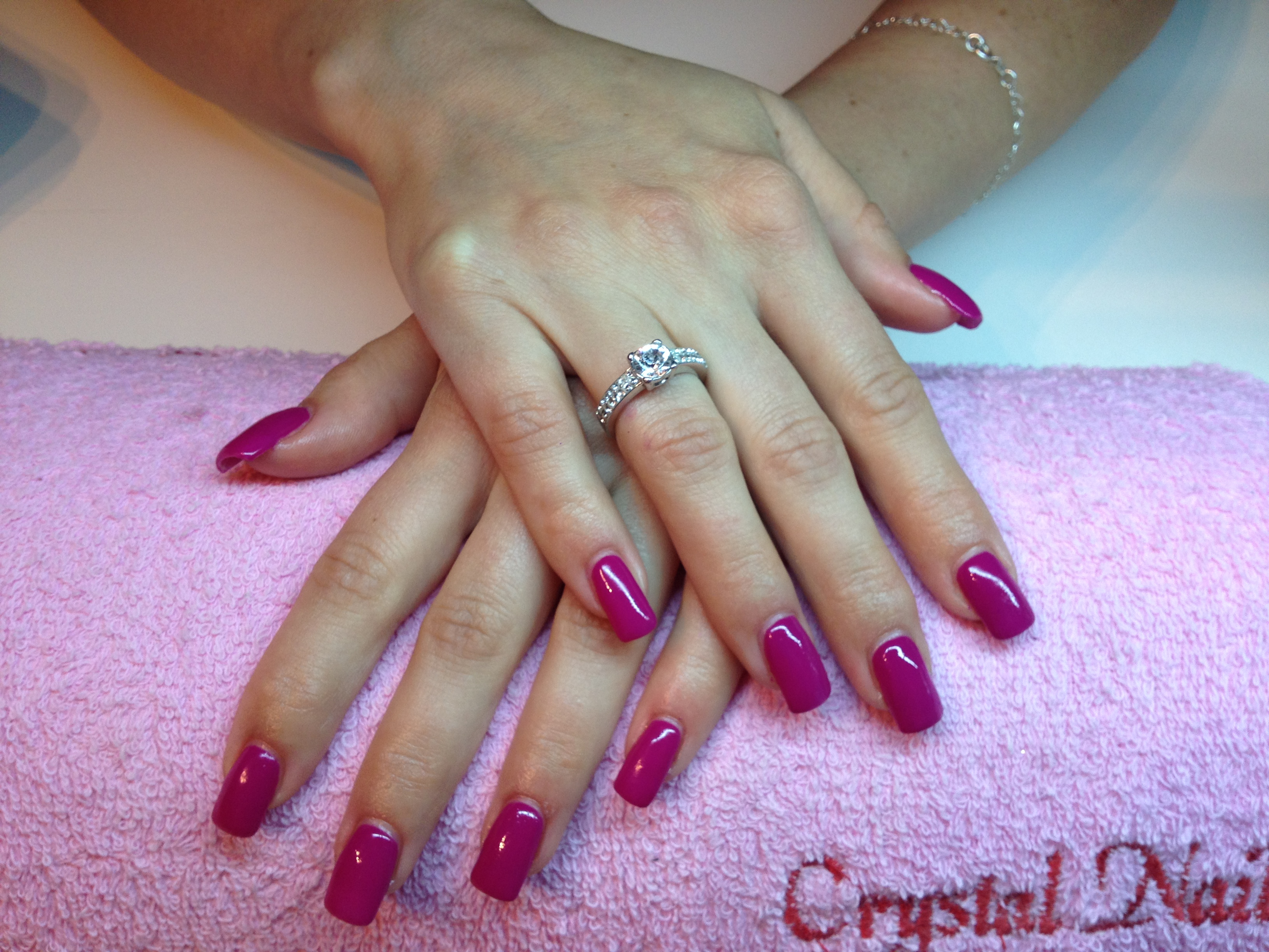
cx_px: 634
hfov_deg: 52.6
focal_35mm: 35
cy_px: 476
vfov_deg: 40.7
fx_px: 1283
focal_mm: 4.28
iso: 64
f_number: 2.4
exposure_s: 1/60
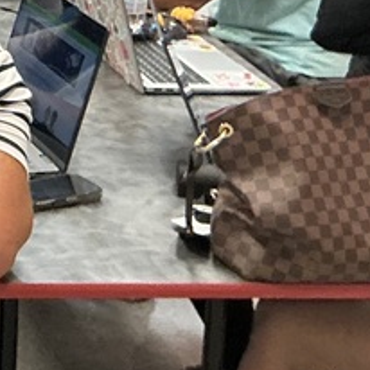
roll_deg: +0.1
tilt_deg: -8.9
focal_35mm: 123
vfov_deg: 13.4
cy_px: -167
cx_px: -295
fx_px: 1487
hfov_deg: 12.9
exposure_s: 1/60
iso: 100
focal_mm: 3
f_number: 1.8
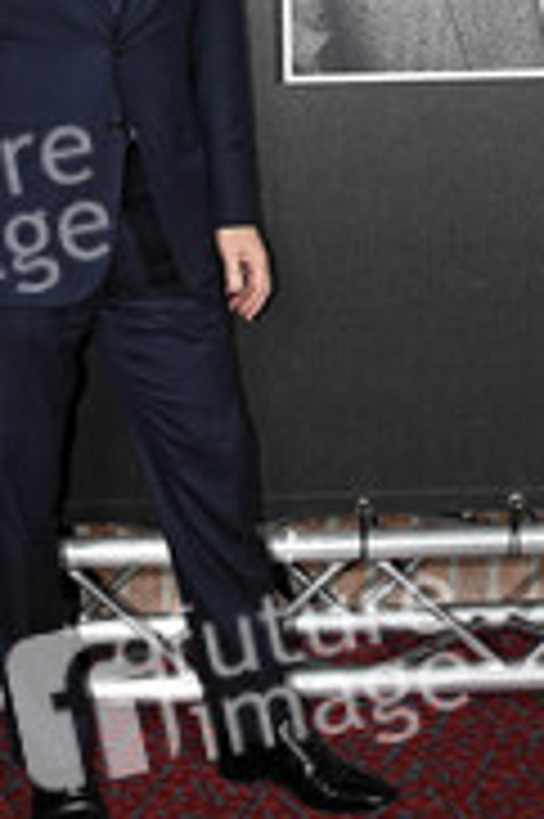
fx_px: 1794
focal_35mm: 79
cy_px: 9
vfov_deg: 24.6
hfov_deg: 17.2
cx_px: 369
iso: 1600
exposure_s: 1/160
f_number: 7.1
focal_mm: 24
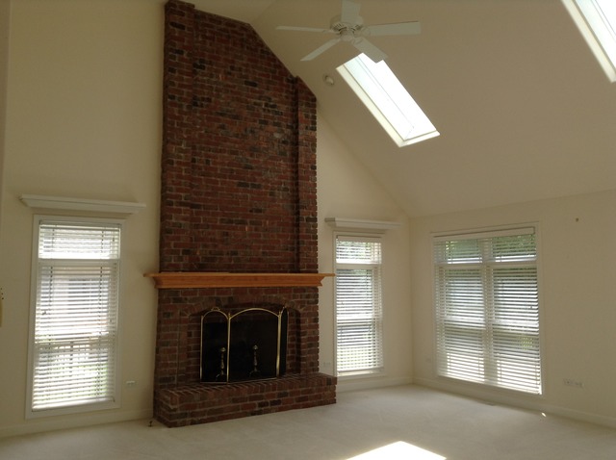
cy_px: 230
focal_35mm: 33
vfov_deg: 42.8
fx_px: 586
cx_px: 308
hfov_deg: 55.4
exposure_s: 1/133
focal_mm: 3.3
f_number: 2.4
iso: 25
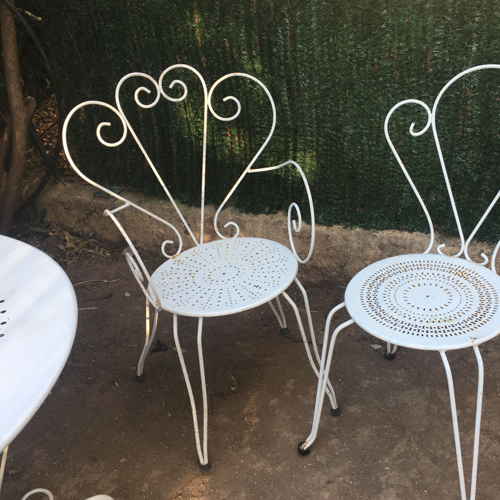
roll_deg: +3.4
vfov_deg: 44.9
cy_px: 247
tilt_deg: -30.4
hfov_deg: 44.6
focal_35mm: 37
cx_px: 311
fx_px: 605
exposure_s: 1/100
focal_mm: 4.15
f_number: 2.2
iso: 40
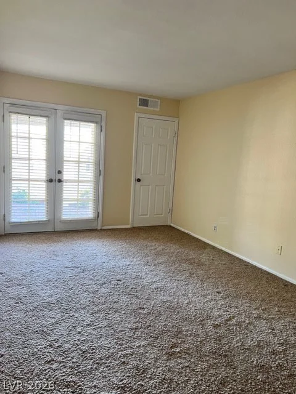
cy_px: 197
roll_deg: -4.3
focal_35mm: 26
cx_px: 148
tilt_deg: -8.3
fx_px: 296
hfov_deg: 53.1
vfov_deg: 67.3
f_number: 1.5
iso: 125
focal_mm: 5.7
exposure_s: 1/60
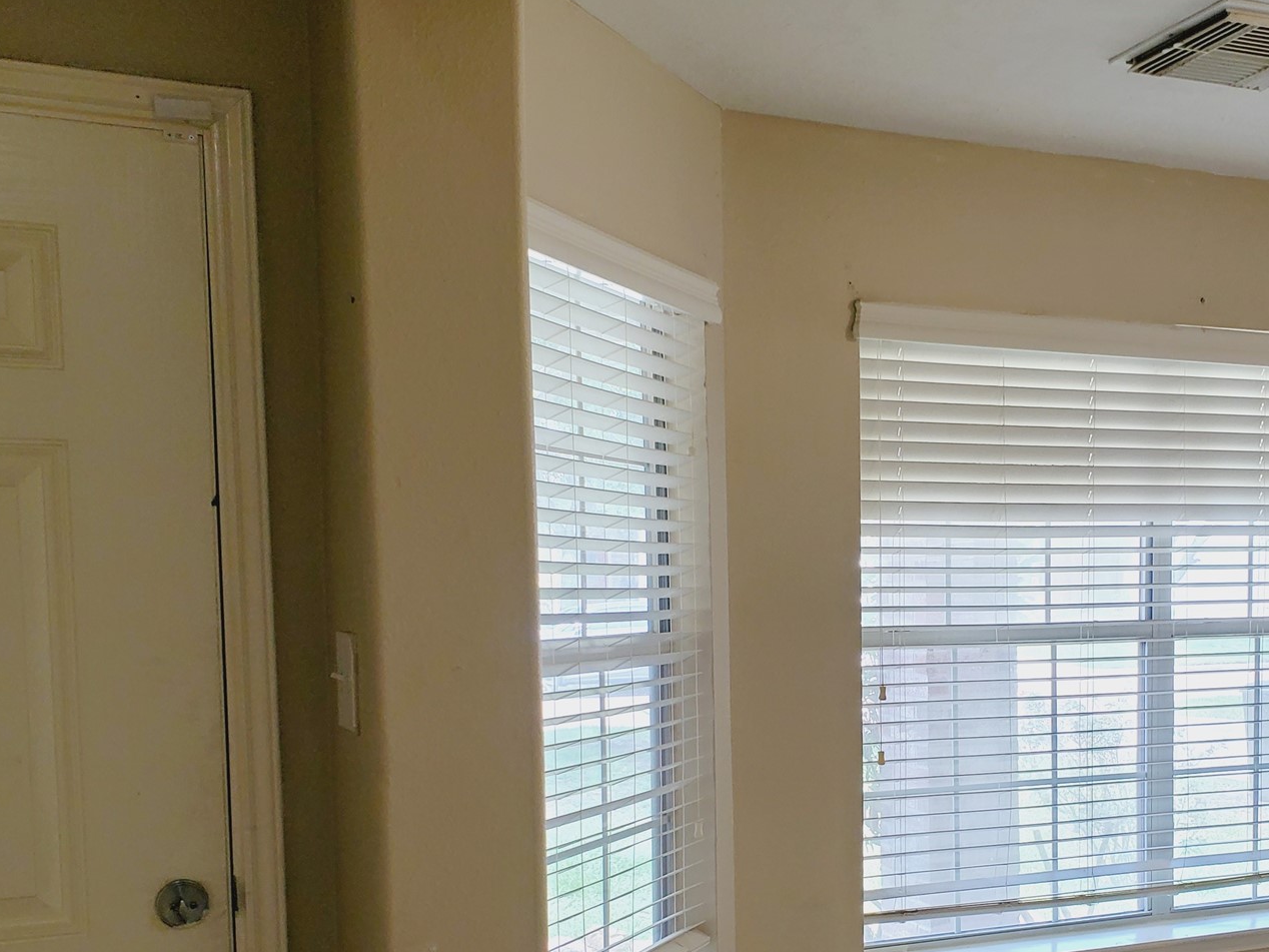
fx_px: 1540
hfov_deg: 43.8
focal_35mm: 42
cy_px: 696
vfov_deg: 33.8
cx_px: 892
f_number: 2.4
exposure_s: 1/69
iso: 100
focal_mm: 4.3
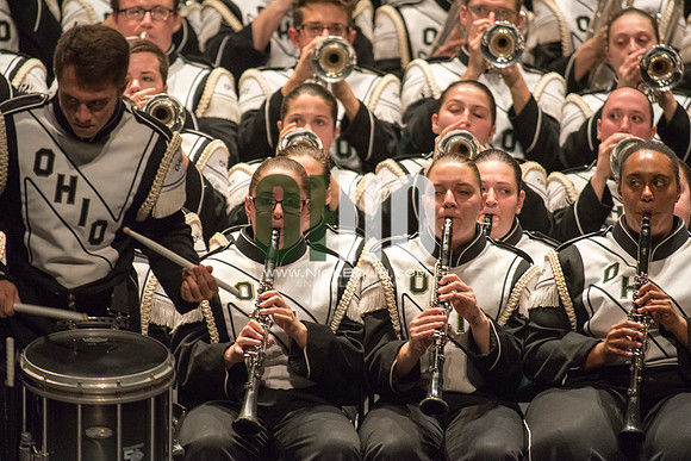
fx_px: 11519
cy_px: 230
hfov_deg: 3.4
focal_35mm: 600
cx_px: 346
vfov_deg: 2.3
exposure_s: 1/320
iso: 4000
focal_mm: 600
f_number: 5.6
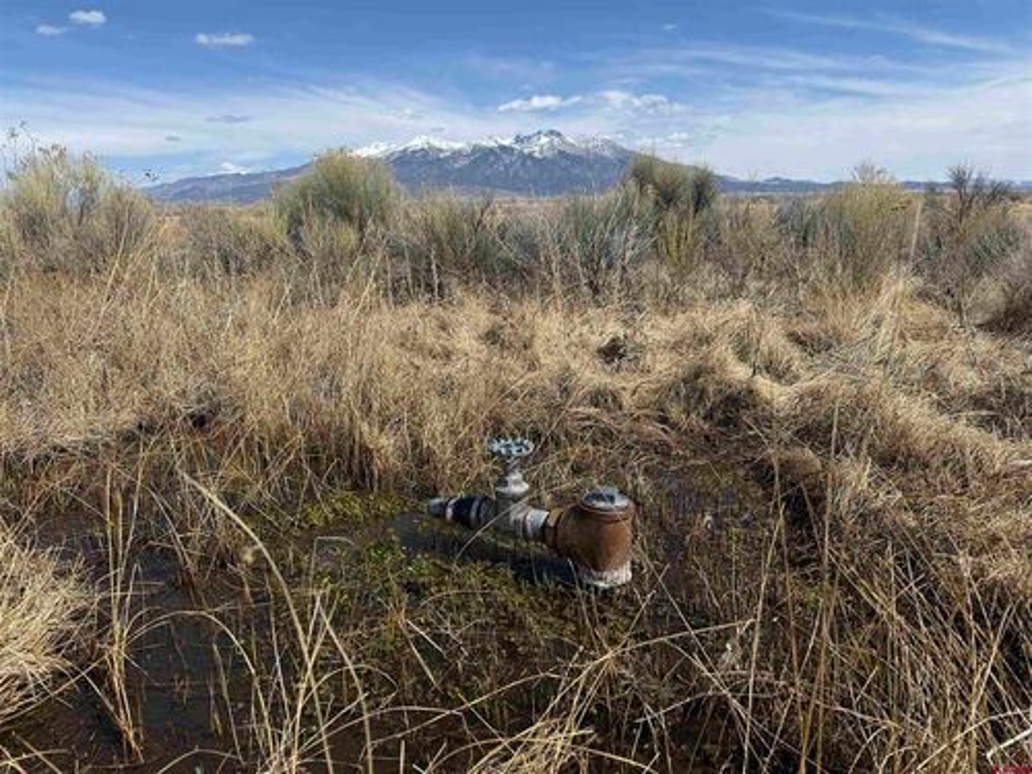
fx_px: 716
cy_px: 387
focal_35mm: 24
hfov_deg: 71.6
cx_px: 516
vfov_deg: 56.8
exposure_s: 1/5319
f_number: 1.78
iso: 80
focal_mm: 6.76
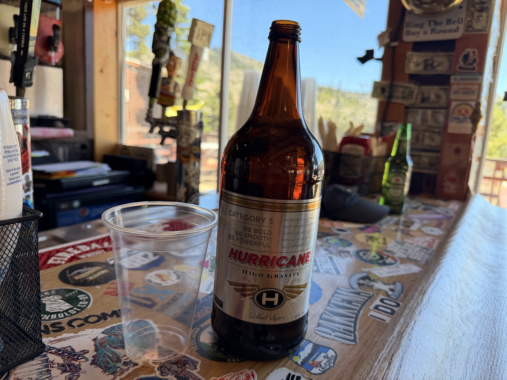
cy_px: 190
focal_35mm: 24
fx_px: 352
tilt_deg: -8.9
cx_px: 254
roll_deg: -3.6
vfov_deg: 56.8
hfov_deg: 71.6
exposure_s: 1/169
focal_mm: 6.76
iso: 125
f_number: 1.78
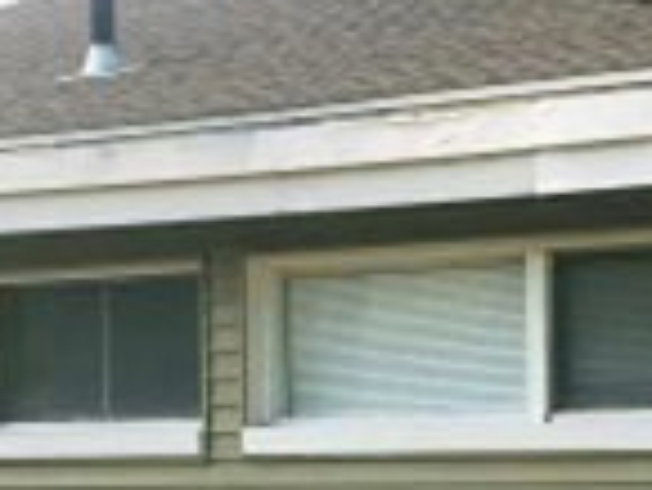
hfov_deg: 15.4
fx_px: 2413
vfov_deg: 11.2
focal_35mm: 128
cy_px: 674
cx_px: 414
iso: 25
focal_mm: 4.15
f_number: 2.2
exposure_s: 1/1972
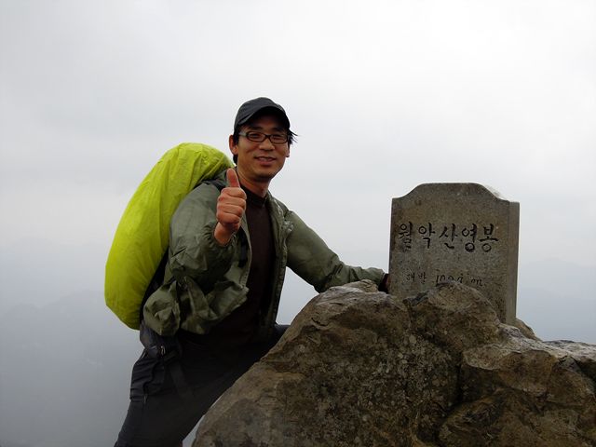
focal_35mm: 40
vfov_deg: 36.0
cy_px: 224
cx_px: 298
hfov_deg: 46.8
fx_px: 689
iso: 160
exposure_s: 1/125
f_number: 3.3
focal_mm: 7.2
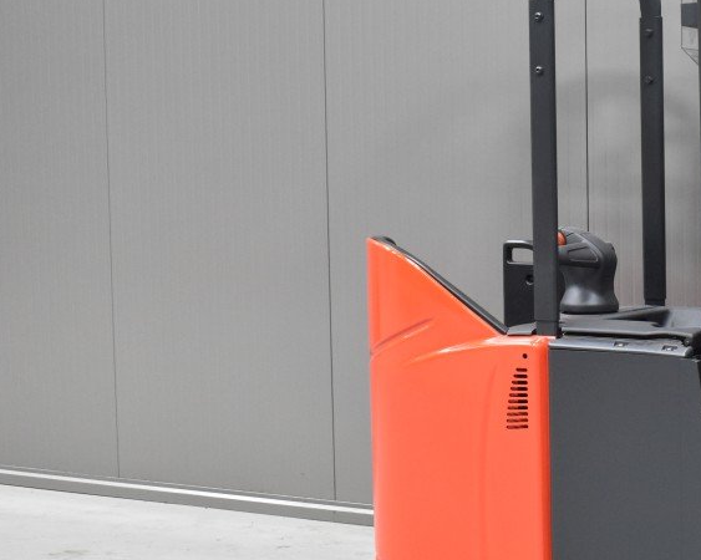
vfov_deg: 21.3
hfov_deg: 25.2
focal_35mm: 72
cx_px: 699
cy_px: 282
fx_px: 1493
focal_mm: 24
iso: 2000
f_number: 5.6
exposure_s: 1/40
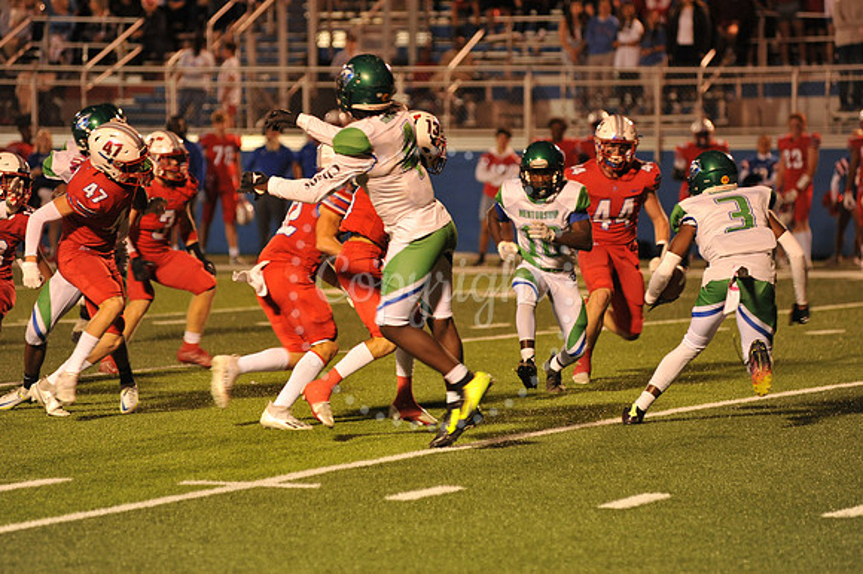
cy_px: 287
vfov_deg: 6.9
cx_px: 432
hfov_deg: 10.3
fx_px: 4792
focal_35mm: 200
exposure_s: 1/200
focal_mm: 200
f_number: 4
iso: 2000
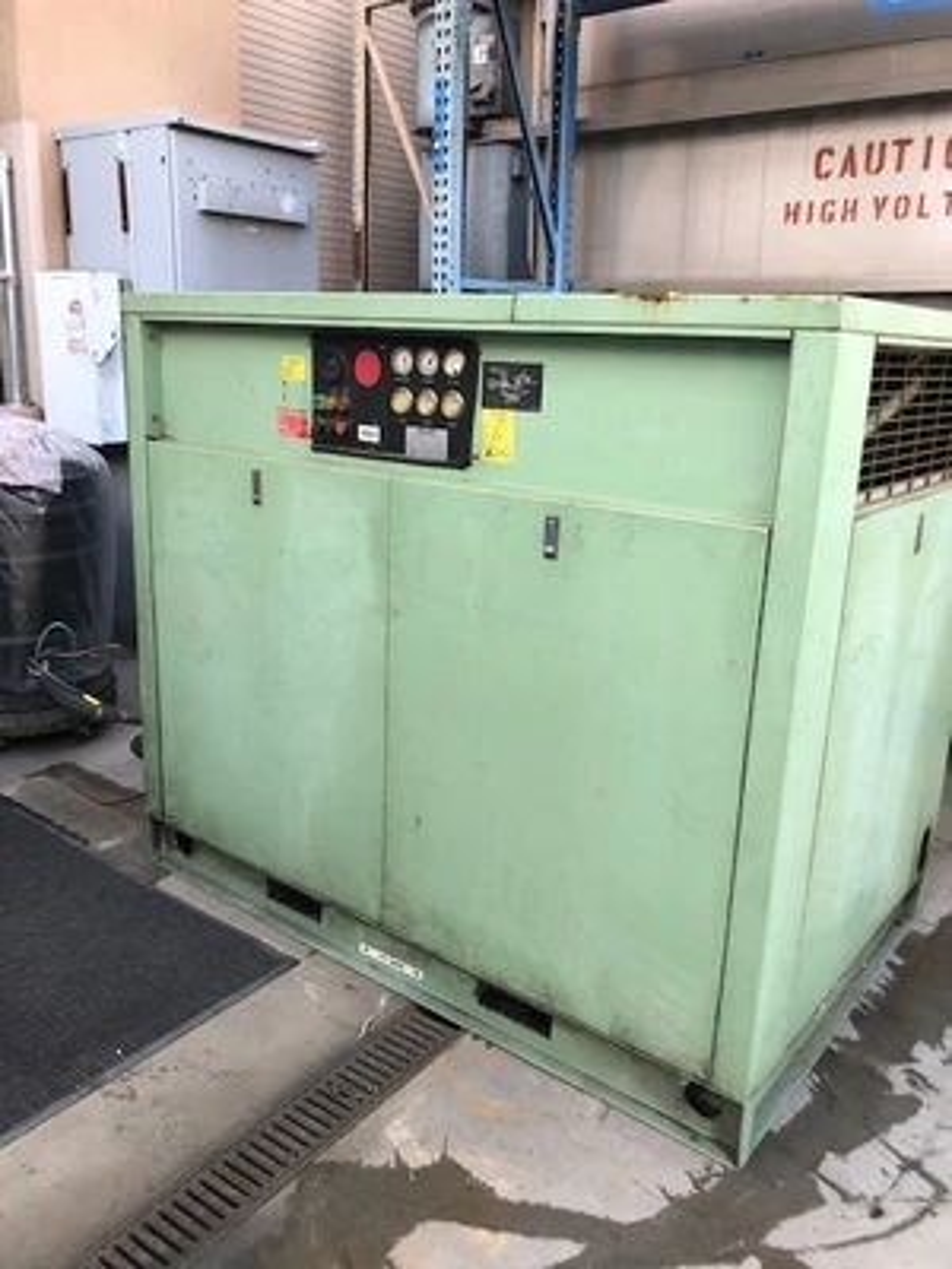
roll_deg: -2.6
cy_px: 634
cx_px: 476
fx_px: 1027
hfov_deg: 49.7
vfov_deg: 63.4
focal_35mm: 28
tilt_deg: -15.2
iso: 20
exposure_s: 1/231
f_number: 1.8
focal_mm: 3.99
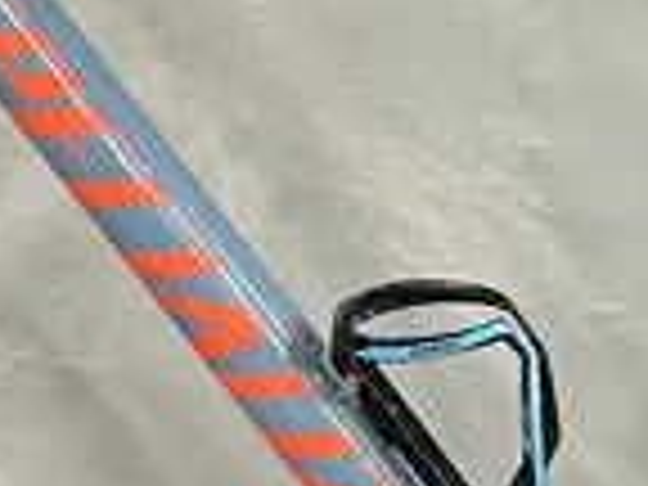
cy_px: 495
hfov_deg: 11.4
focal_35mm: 171
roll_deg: +0.5
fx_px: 3201
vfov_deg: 8.6
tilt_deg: -31.2
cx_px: 662
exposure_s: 1/100
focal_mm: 6.86
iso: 200
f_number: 1.78
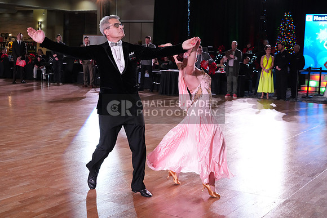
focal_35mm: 54
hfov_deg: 36.9
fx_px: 491
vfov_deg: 25.1
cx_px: 164
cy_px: 109
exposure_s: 1/320
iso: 5000
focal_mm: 54
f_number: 7.1
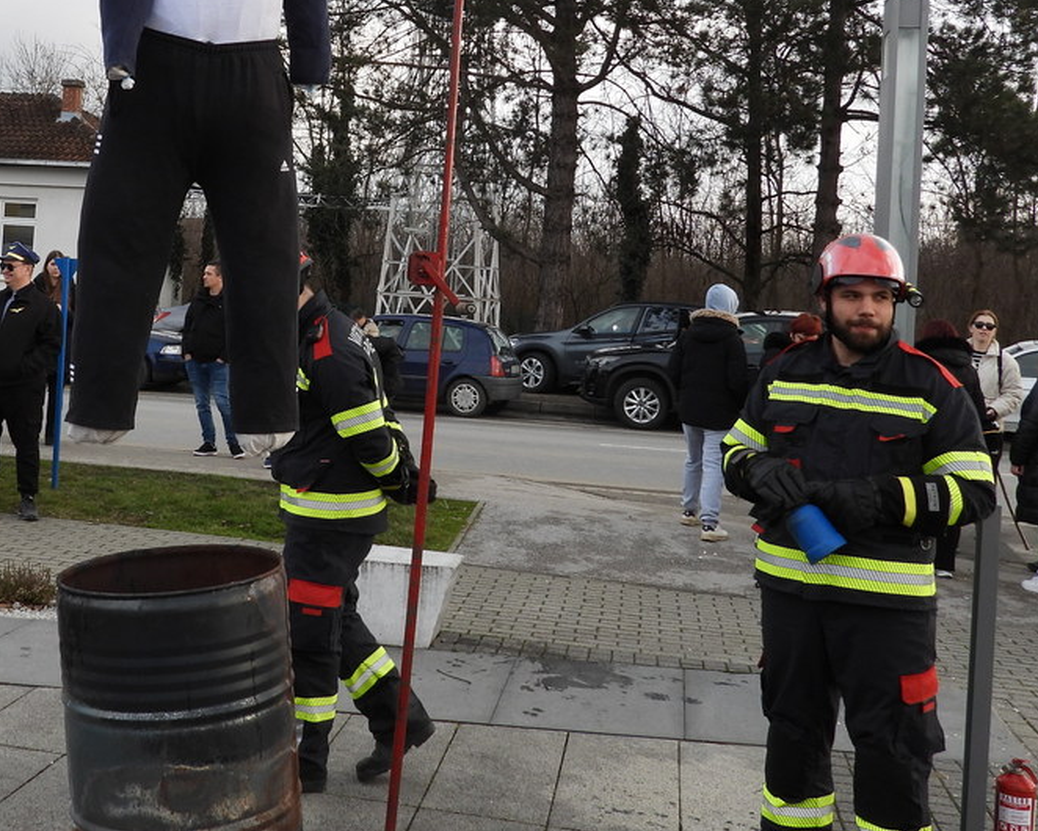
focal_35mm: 46
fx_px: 1414
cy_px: 246
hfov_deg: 39.4
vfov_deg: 32.4
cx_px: 284
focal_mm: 4.7
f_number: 2.8
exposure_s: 1/250
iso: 100
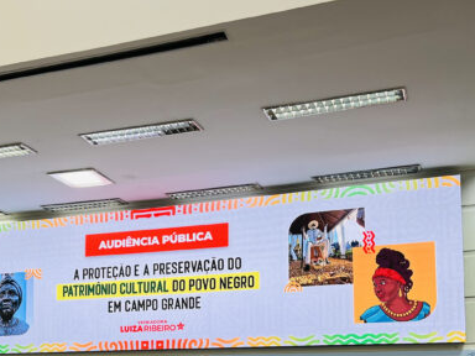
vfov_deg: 26.8
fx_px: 714
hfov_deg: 36.6
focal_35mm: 52
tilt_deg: +4.5
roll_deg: -0.3
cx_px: 179
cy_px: 336
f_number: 1.5
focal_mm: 5.7
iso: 100
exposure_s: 1/120
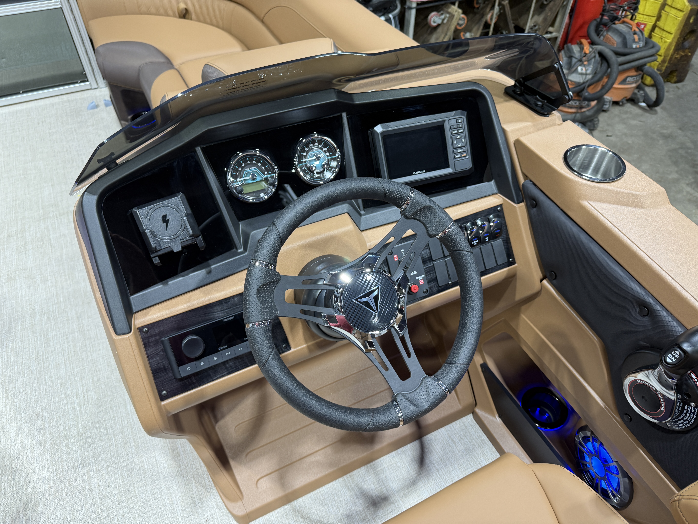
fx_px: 484
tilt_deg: -46.1
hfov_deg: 71.6
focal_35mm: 24
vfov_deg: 56.8
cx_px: 349
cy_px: 262
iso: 125
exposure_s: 1/60
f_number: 1.78
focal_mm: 6.76
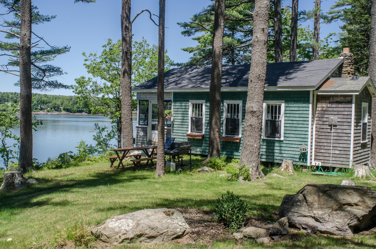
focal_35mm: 36
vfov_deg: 36.7
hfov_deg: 53.2
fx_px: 375
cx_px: 188
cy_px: 124
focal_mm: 24
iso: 100
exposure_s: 1/160
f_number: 11
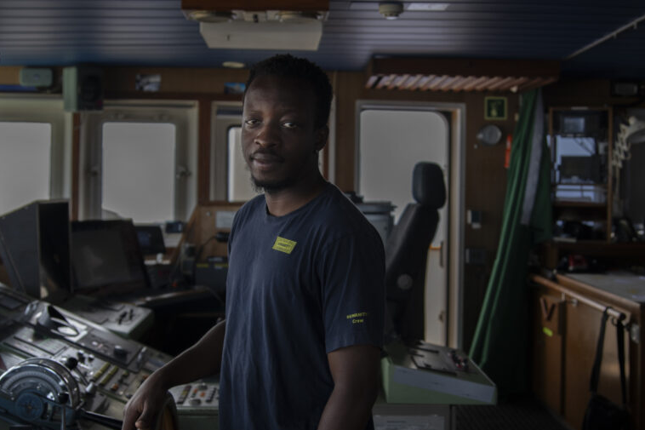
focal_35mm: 49
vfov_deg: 27.4
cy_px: 281
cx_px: 333
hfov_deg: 40.3
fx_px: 878
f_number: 2.8
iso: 320
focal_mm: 29
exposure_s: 1/400
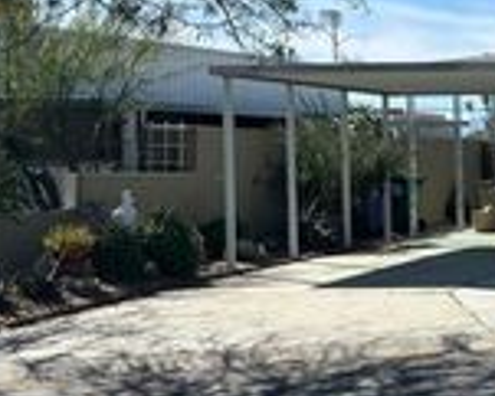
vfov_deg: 18.3
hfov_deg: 19.8
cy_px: 165
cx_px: 731
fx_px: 1231
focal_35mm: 84
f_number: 1.5
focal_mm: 5.7
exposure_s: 1/5882
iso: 50
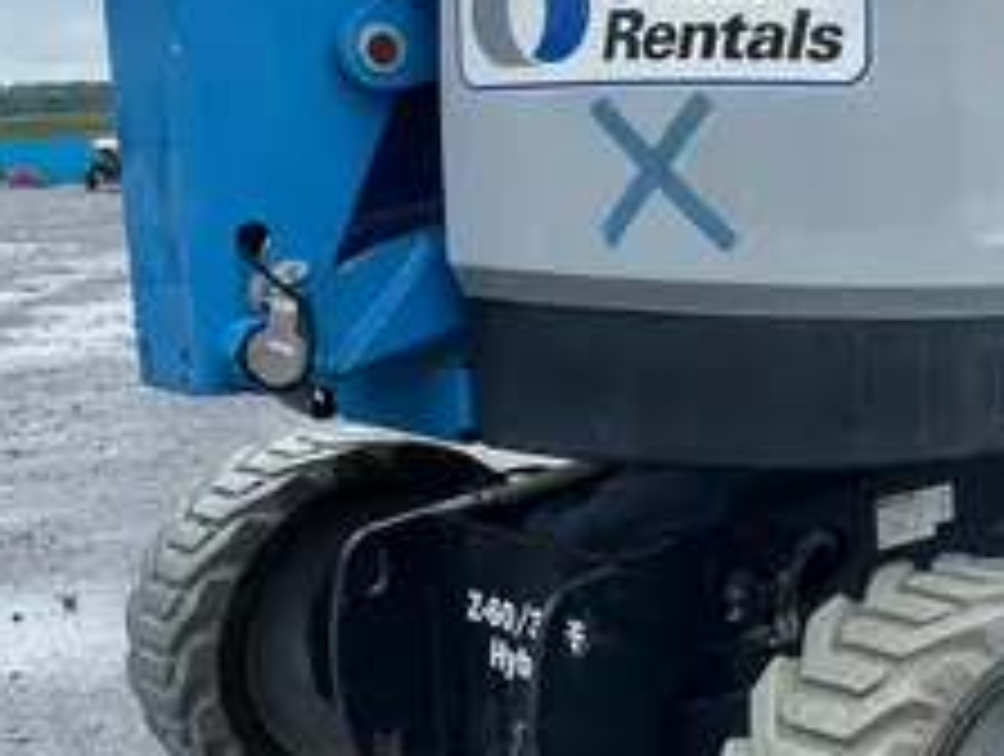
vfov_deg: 23.0
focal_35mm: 64
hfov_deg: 27.3
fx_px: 1859
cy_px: 398
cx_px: 1144
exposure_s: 1/1114
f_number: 1.6
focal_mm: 4.2
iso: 32
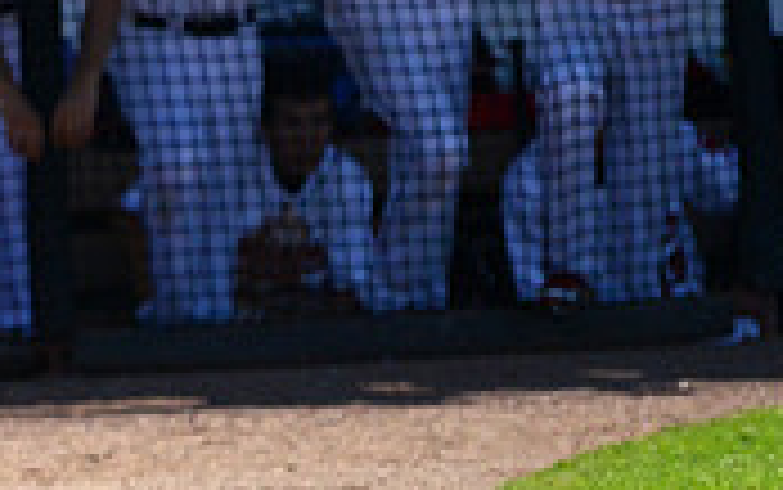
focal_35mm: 1069
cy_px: 94
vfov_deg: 1.2
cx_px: -446
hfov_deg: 2.0
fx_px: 22826
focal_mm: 210
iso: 1000
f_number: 5.3
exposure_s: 1/8000
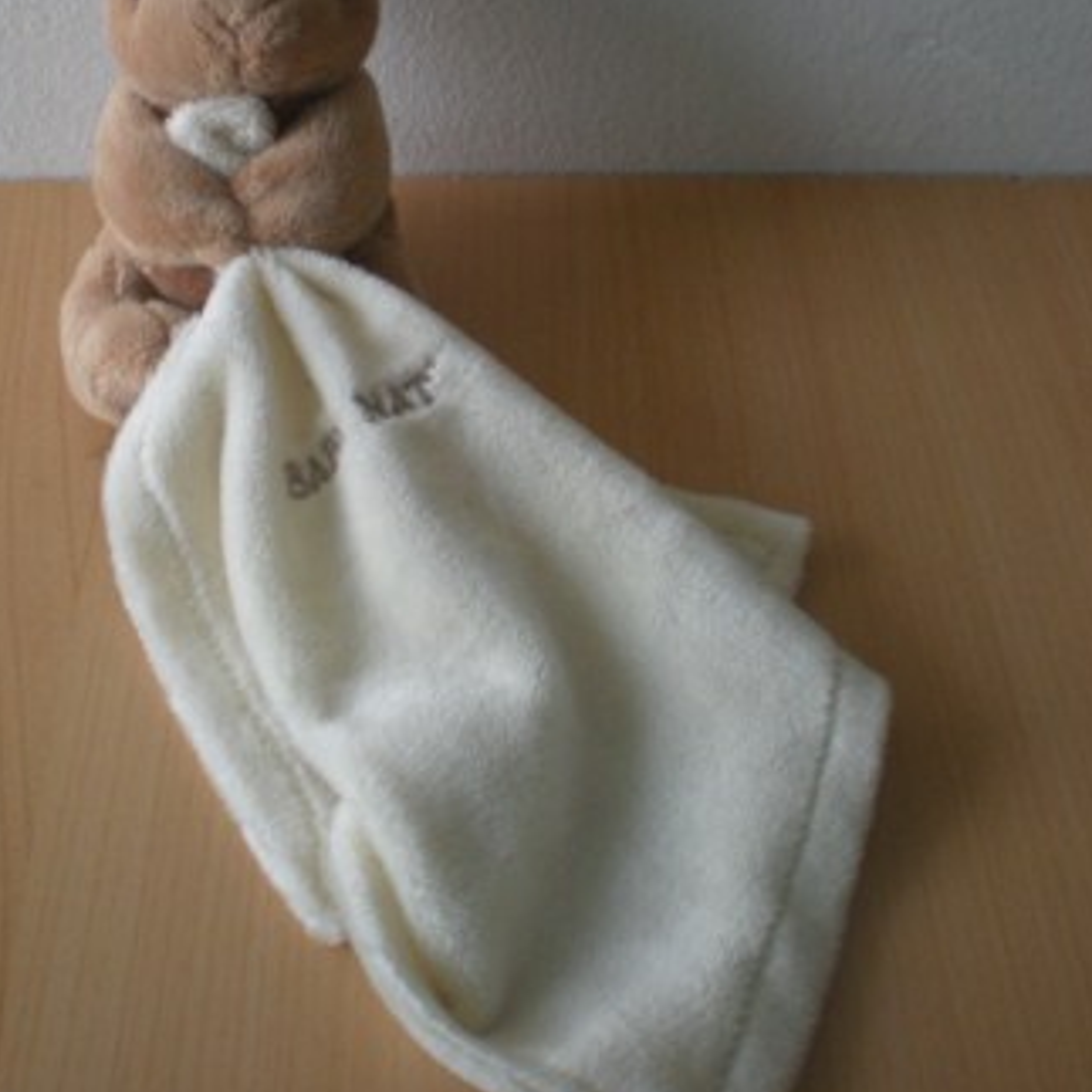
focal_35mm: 54
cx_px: 473
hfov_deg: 31.6
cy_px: 379
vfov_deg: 31.4
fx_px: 1927
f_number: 3.1
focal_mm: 6.3
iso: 160
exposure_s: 1/65.3
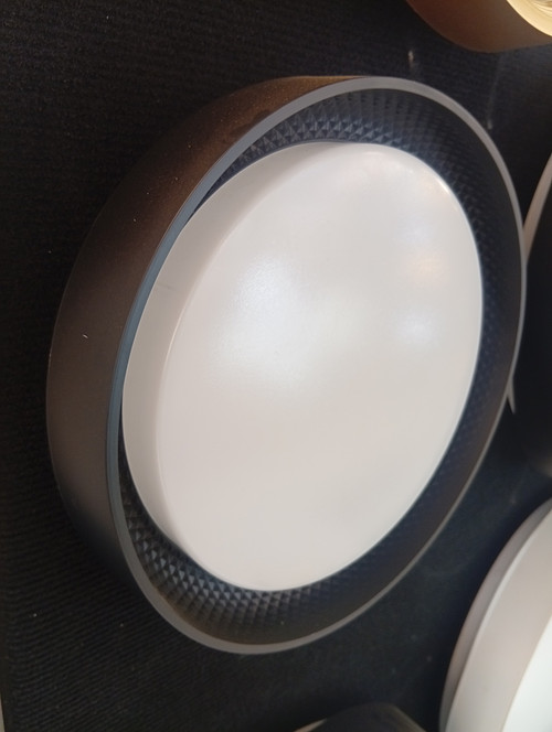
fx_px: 573
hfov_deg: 51.5
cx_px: 276
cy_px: 366
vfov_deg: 65.2
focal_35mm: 27
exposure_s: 1/50
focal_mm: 3.84
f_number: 1.8
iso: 92
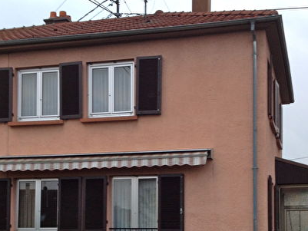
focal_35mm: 67
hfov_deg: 28.9
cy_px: 207
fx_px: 596
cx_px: 167
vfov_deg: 21.5
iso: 50
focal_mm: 4.28
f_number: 2.4
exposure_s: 1/60
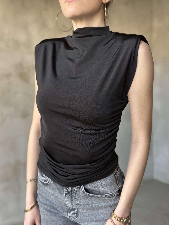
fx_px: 312
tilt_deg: -8.7
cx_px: 84
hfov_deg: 30.3
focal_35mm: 48
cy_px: 112
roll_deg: +0.1
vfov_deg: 39.7
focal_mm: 6.86
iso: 400
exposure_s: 1/46
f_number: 1.78
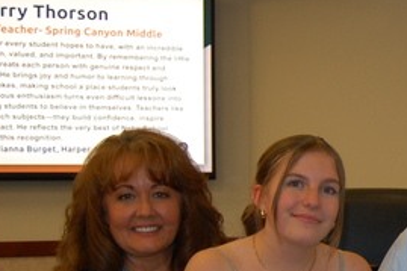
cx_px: 584
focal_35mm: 98
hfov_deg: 18.7
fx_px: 1107
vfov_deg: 13.9
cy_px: 224
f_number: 3.8
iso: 400
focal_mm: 22
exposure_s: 1/60
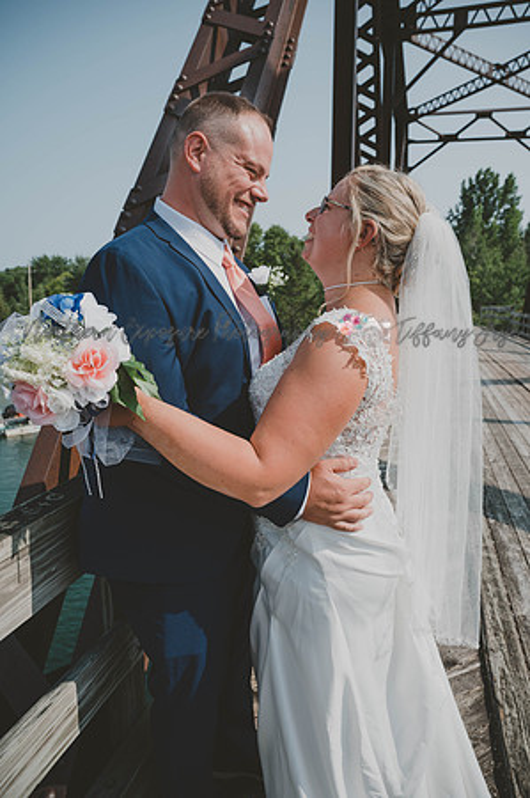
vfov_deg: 73.8
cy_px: 399
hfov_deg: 53.0
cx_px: 265
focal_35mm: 24
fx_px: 531
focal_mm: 24
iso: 100
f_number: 6.3
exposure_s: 1/320
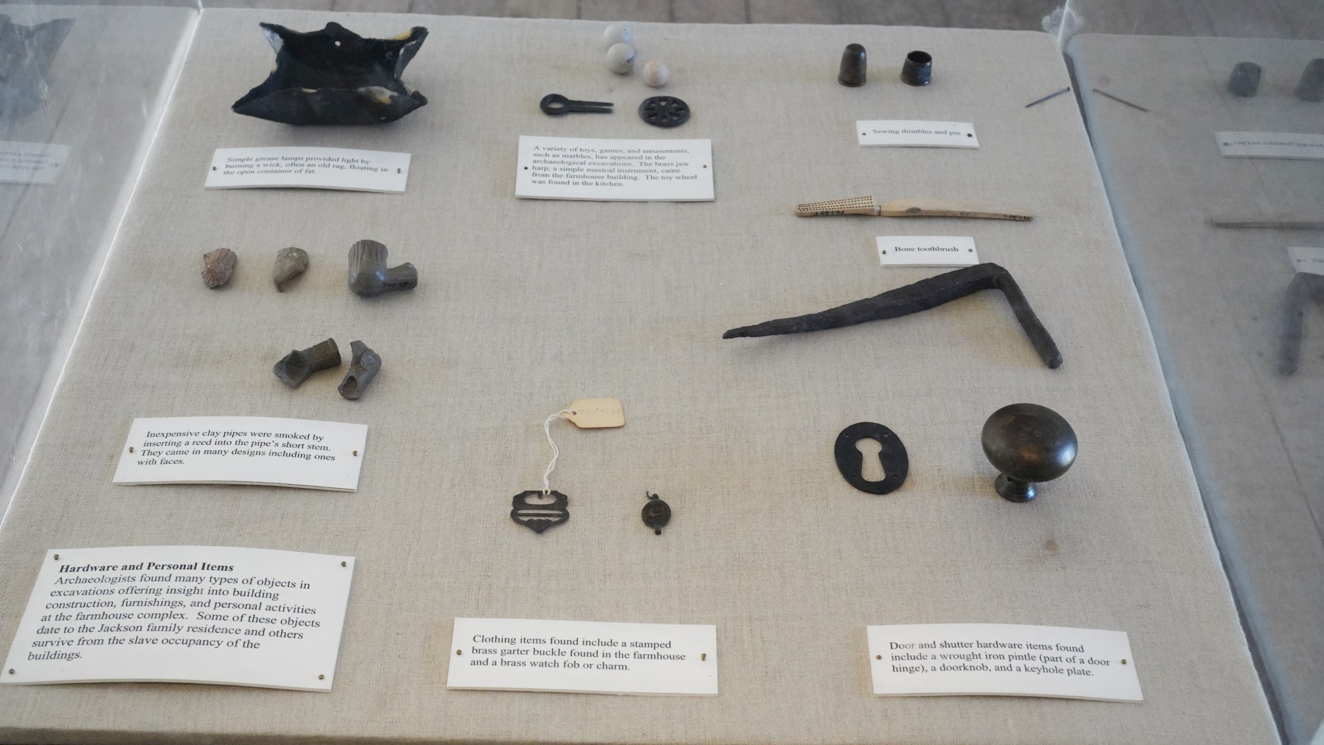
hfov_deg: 44.6
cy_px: 418
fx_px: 1615
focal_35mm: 46
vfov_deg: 26.0
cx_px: 658
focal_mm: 43
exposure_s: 1/100
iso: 6400
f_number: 10
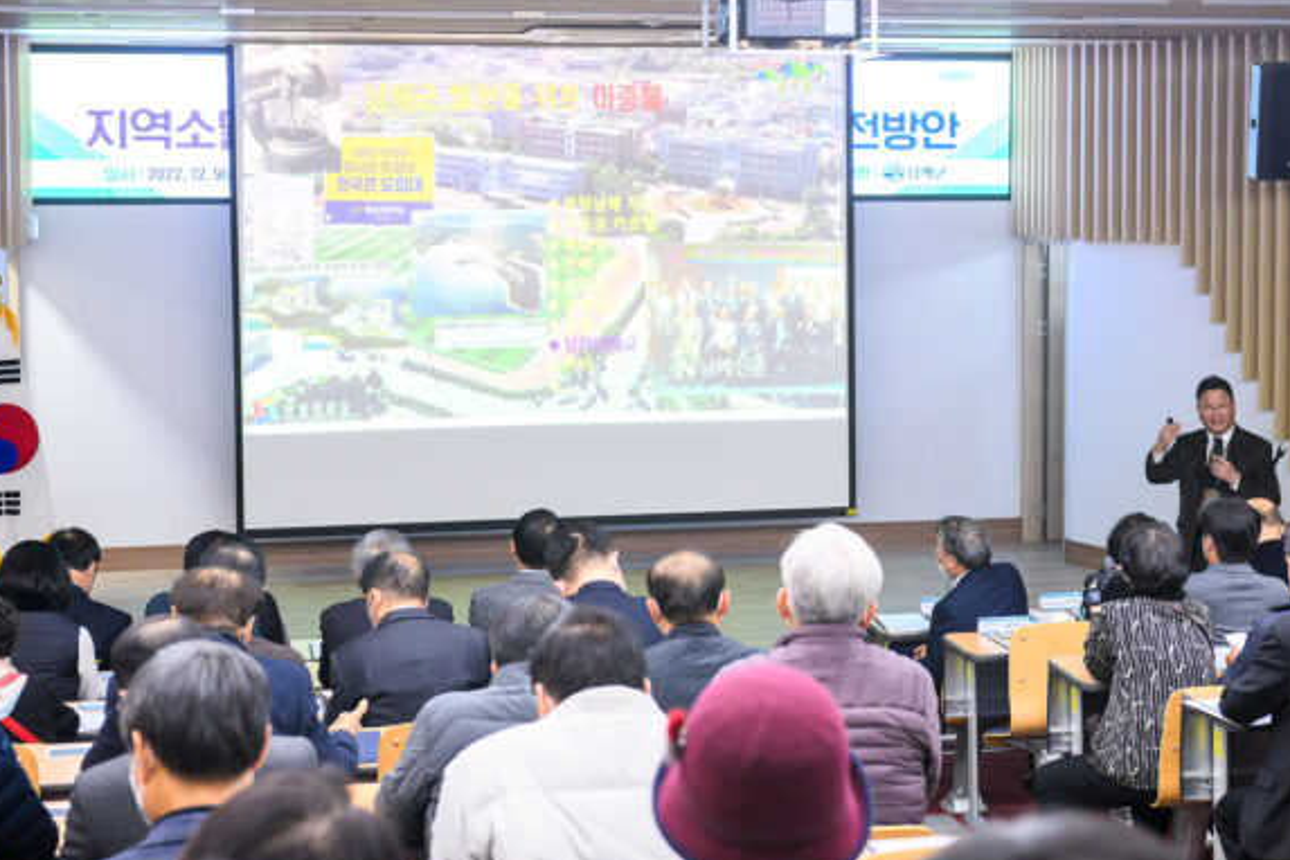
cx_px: 777
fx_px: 2401
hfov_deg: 30.0
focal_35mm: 67
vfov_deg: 20.3
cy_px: 299
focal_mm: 50
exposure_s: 1/100
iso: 2000
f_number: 3.5
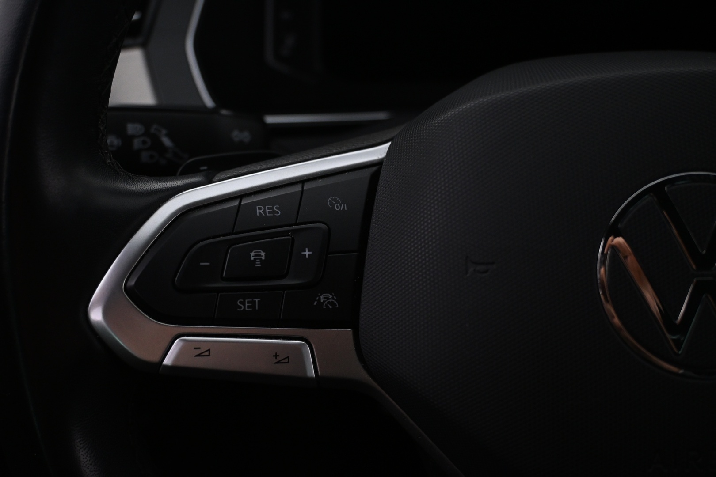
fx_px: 671
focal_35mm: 34
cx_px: 358
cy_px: 238
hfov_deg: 56.1
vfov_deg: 39.1
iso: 1600
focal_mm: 22.5
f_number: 4
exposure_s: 1/30
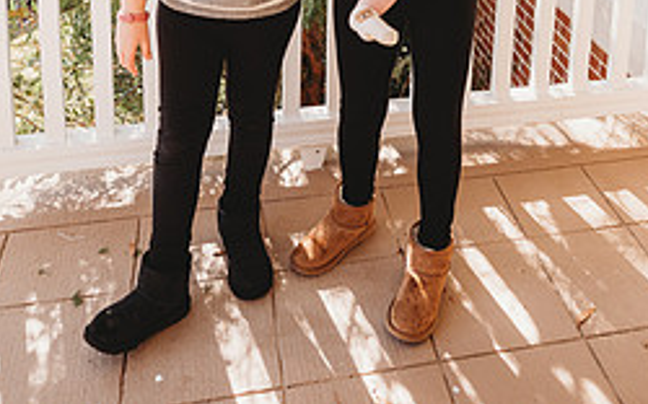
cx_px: 363
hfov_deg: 45.2
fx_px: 777
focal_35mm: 44
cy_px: -176
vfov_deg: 24.0
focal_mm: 24
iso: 400
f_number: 4.5
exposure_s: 1/200
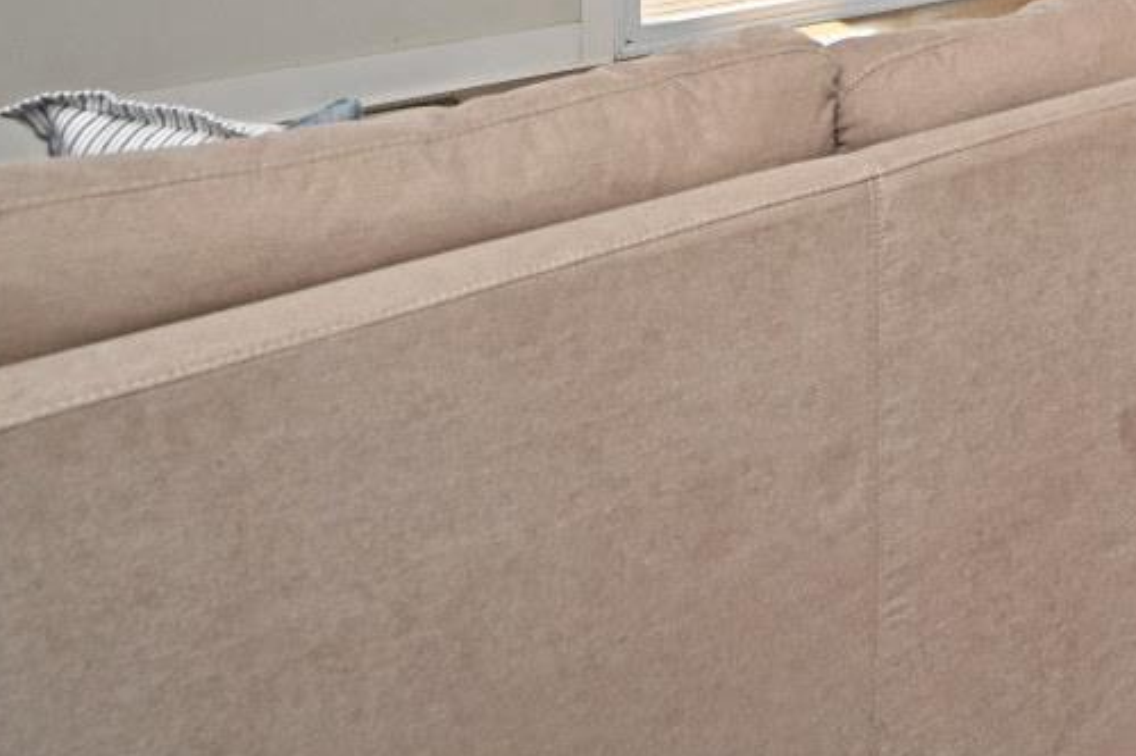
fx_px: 1325
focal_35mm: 42
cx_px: 1422
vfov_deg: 25.3
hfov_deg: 34.8
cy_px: -336
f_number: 5.6
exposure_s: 1/125
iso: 200
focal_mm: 14
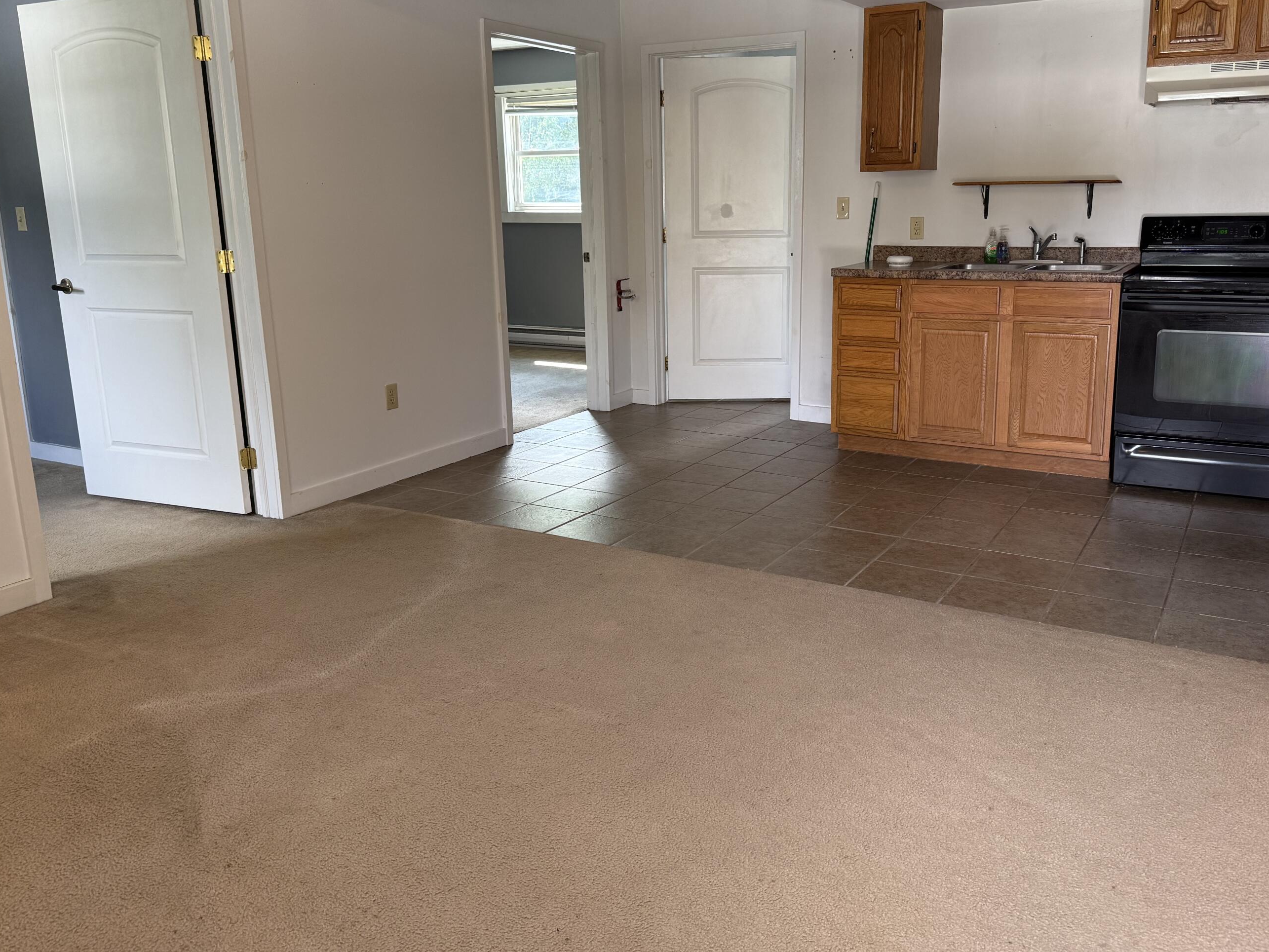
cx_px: 687
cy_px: 411
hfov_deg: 63.3
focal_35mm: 28
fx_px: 1027
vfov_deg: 49.6
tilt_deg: -10.9
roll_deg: +1.1
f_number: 1.78
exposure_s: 1/121
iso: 200
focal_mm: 6.76
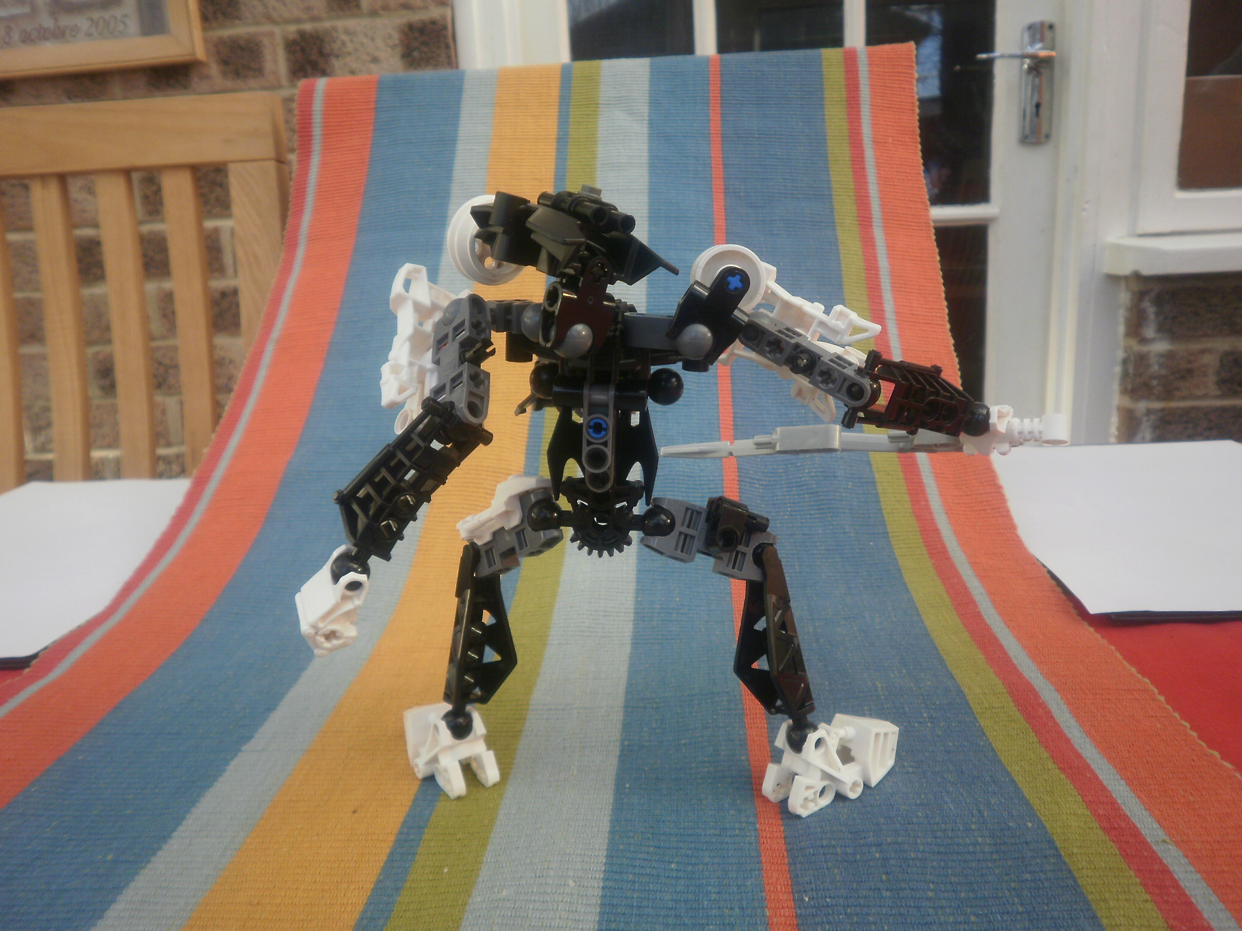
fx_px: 933
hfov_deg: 67.3
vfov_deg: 53.1
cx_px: 621
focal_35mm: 26
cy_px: 466
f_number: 2.6
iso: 100
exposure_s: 1/125
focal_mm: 4.65
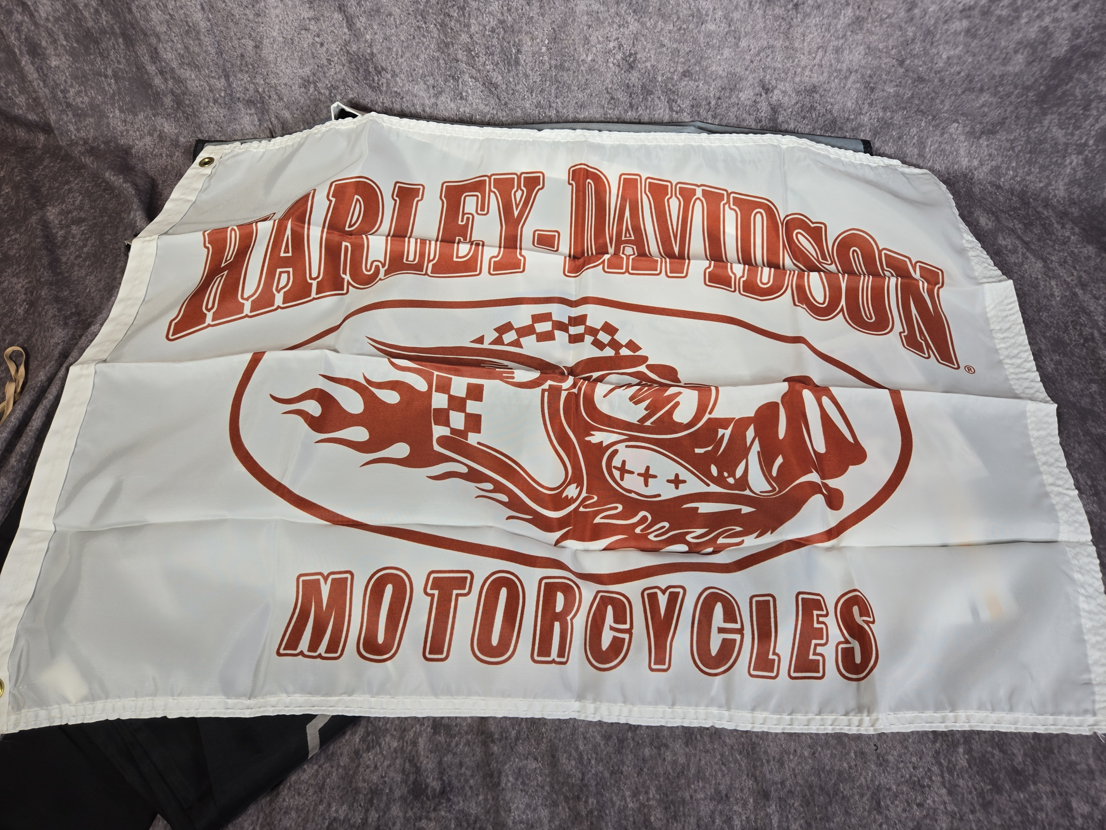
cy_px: 415
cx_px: 553
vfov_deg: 58.9
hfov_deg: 73.9
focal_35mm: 23
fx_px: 735
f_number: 1.8
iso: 25
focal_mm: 5.4
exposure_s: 1/165
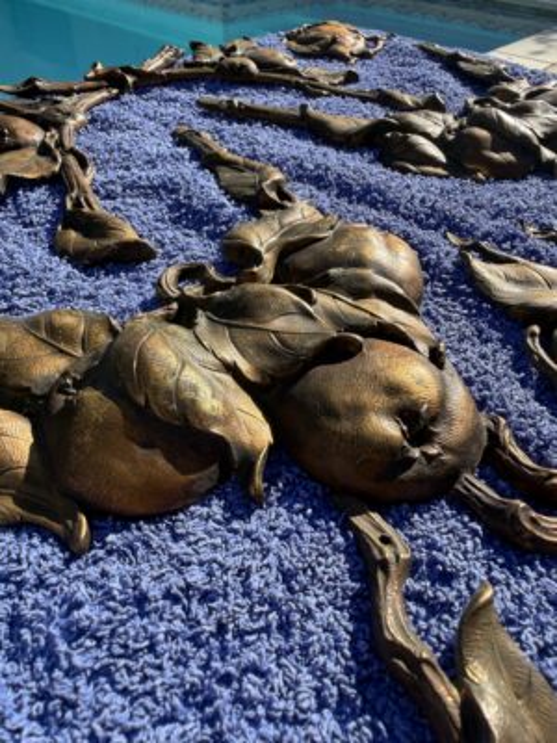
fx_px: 515
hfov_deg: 56.8
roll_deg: -1.7
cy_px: 372
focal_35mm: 24
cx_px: 278
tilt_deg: -41.2
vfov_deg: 71.6
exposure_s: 1/777
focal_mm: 2.22
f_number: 2.2
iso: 32
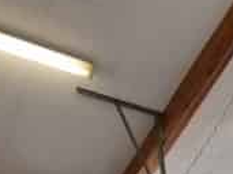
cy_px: 298
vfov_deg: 21.3
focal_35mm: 50
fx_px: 336
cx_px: 432
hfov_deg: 21.5
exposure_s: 1/100
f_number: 2.2
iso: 64
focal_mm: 1.74
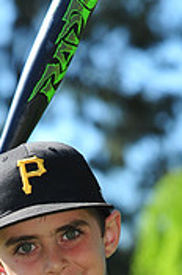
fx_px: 2649
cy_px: 352
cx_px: 64
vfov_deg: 5.9
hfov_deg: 3.9
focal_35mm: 348
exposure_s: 1/640
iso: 200
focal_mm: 105
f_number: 5
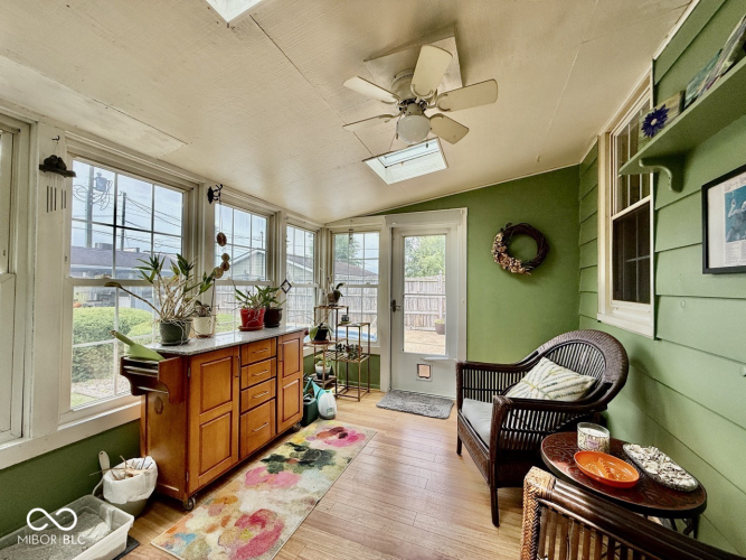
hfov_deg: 102.1
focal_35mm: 14
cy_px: 280
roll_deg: +0.2
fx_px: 302
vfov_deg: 85.7
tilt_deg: +2.9
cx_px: 373
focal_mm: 2.22
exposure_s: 1/403
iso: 64
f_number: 2.2
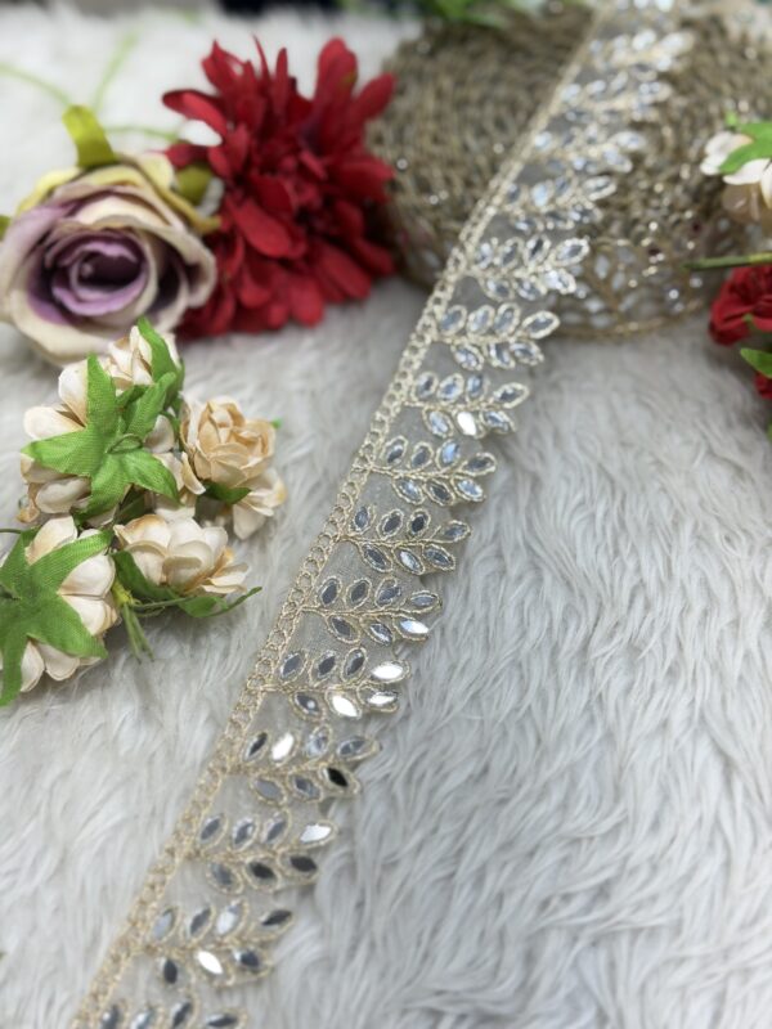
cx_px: 386
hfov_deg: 30.3
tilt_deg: -48.6
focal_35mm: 48
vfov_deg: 39.7
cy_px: 514
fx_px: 1427
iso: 64
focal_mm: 6.76
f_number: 1.78
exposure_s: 1/302
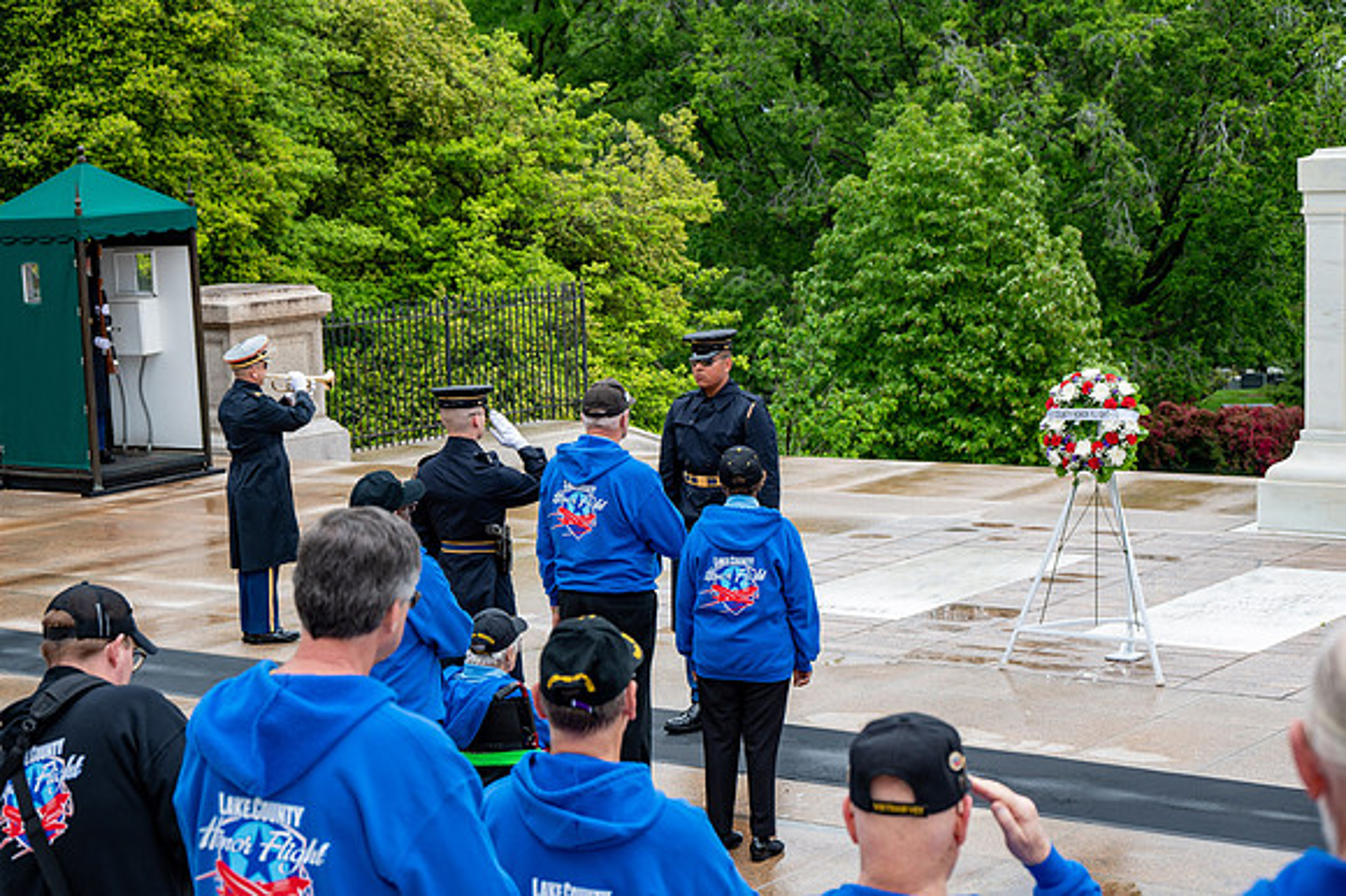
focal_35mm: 70
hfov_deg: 28.9
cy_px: 448
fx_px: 2616
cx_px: 673
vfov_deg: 19.4
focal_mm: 70
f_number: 6.3
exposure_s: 1/100
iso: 160
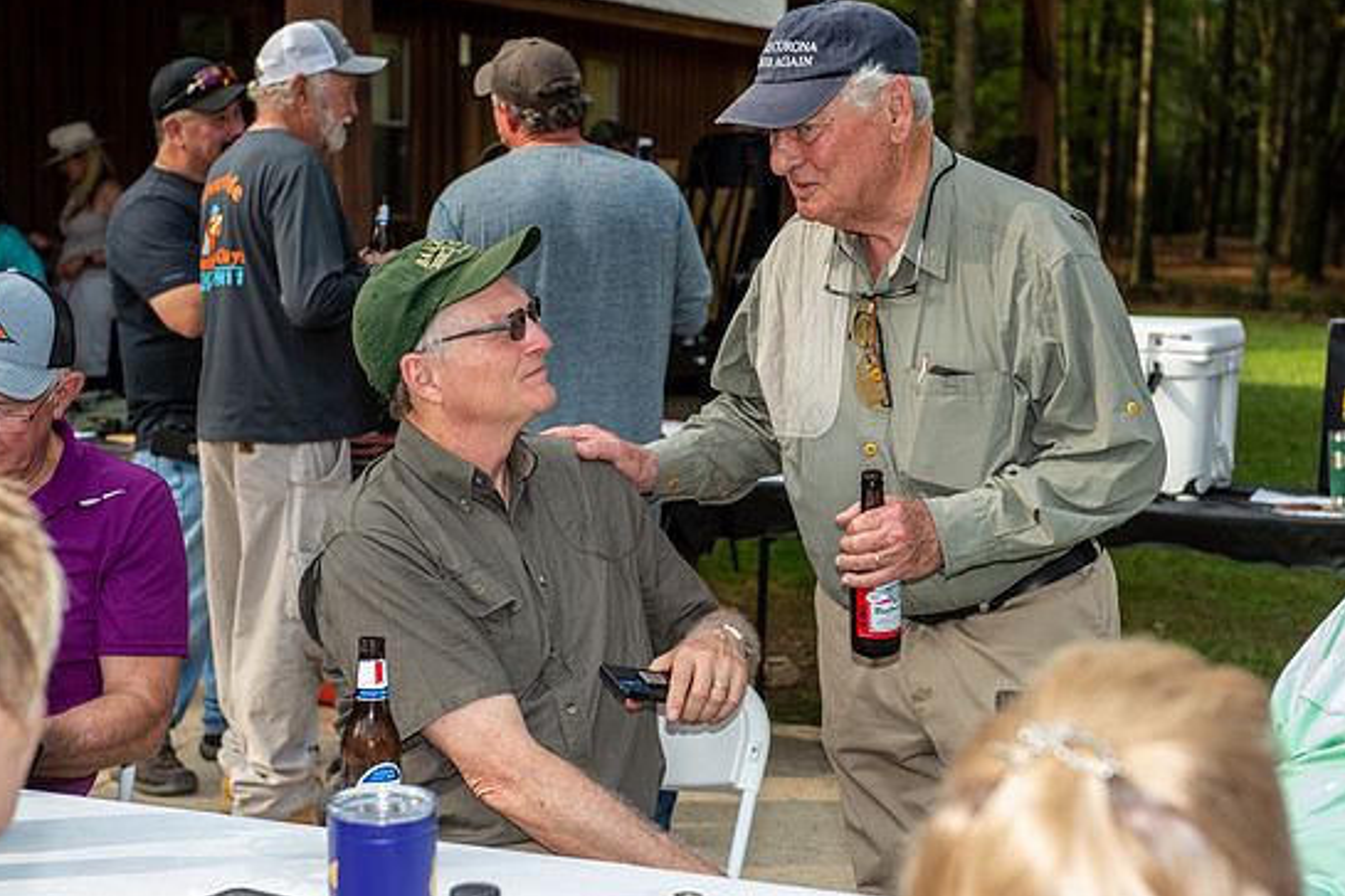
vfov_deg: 20.6
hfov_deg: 30.5
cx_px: 664
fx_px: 2465
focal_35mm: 66
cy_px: 425
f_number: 5.6
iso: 250
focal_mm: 62
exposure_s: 1/320
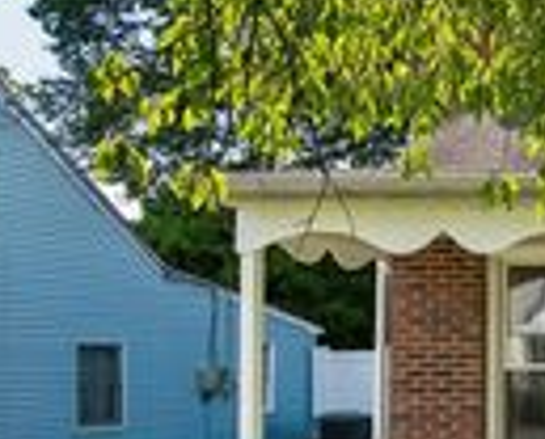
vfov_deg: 26.3
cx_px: 942
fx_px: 938
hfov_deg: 22.2
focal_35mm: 58
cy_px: 175
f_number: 4
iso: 200
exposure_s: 1/200
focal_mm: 16
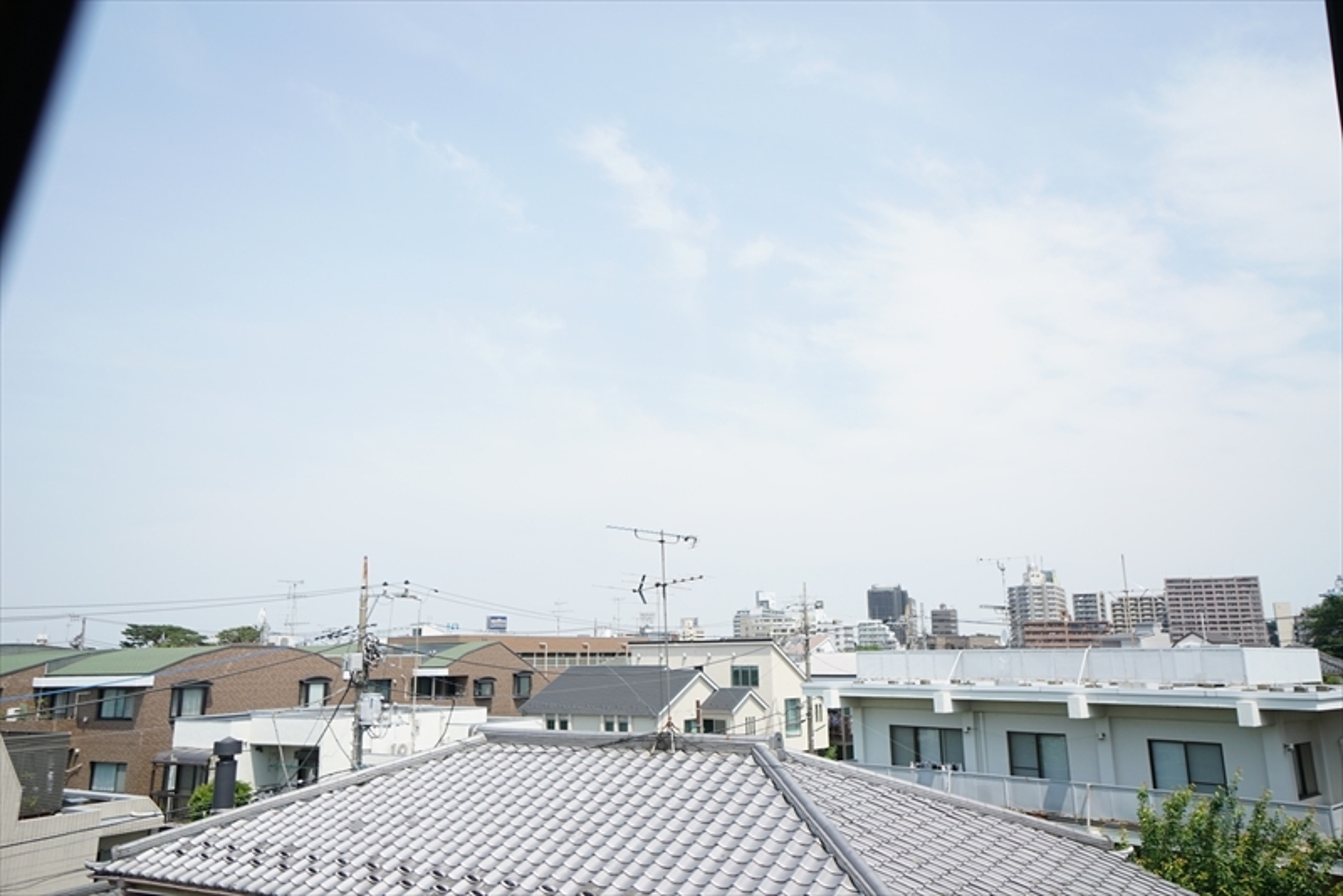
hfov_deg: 67.4
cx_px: 672
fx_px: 1008
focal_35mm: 27
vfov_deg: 48.0
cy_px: 448
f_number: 4.5
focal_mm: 18
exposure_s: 1/640
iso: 100
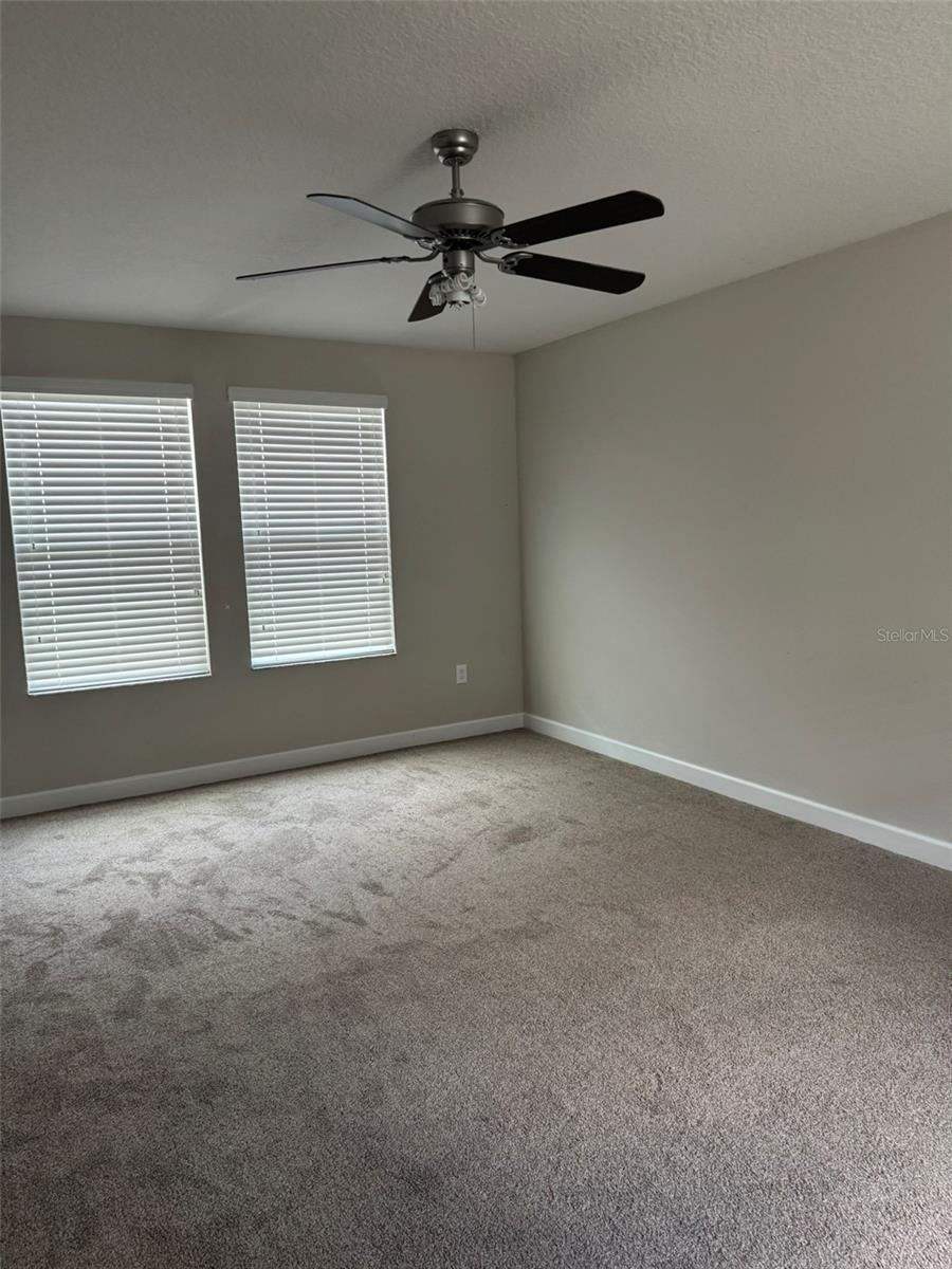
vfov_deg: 71.6
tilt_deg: -6.8
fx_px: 880
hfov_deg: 56.8
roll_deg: +3.2
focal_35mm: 24
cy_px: 634
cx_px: 476
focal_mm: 6.76
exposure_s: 1/69
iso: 200
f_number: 1.78
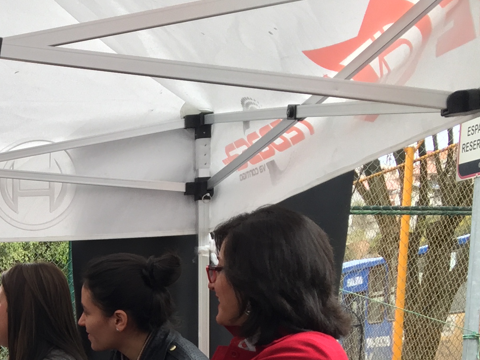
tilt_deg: -6.8
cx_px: -149
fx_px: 1081
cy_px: 470
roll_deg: +0.2
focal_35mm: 78
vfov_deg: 17.7
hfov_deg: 22.3
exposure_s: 1/120
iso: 32
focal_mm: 4.15
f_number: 2.2
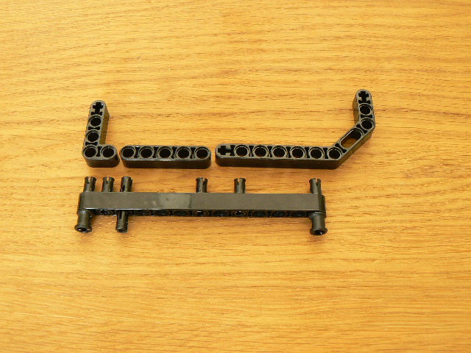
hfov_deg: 51.4
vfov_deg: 39.7
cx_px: 236
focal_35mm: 36
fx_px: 490
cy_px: 176
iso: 100
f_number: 4.5
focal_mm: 6
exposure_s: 2
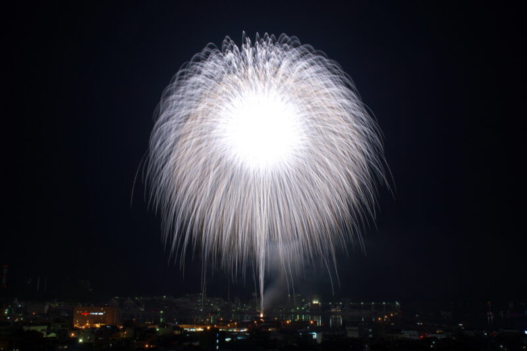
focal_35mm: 36
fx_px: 527
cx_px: 264
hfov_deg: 53.1
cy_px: 176
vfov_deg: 36.9
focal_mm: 24
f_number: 13
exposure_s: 20
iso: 100
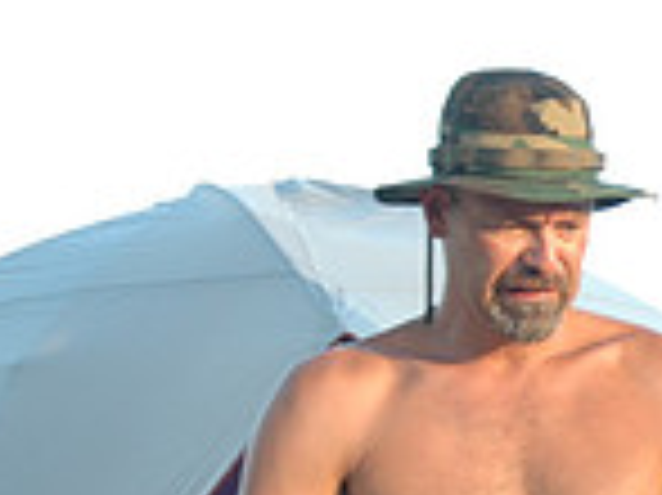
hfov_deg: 9.6
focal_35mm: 199
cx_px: 1076
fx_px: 3801
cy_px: 585
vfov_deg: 7.4
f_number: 4.8
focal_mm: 35
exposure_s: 1/90
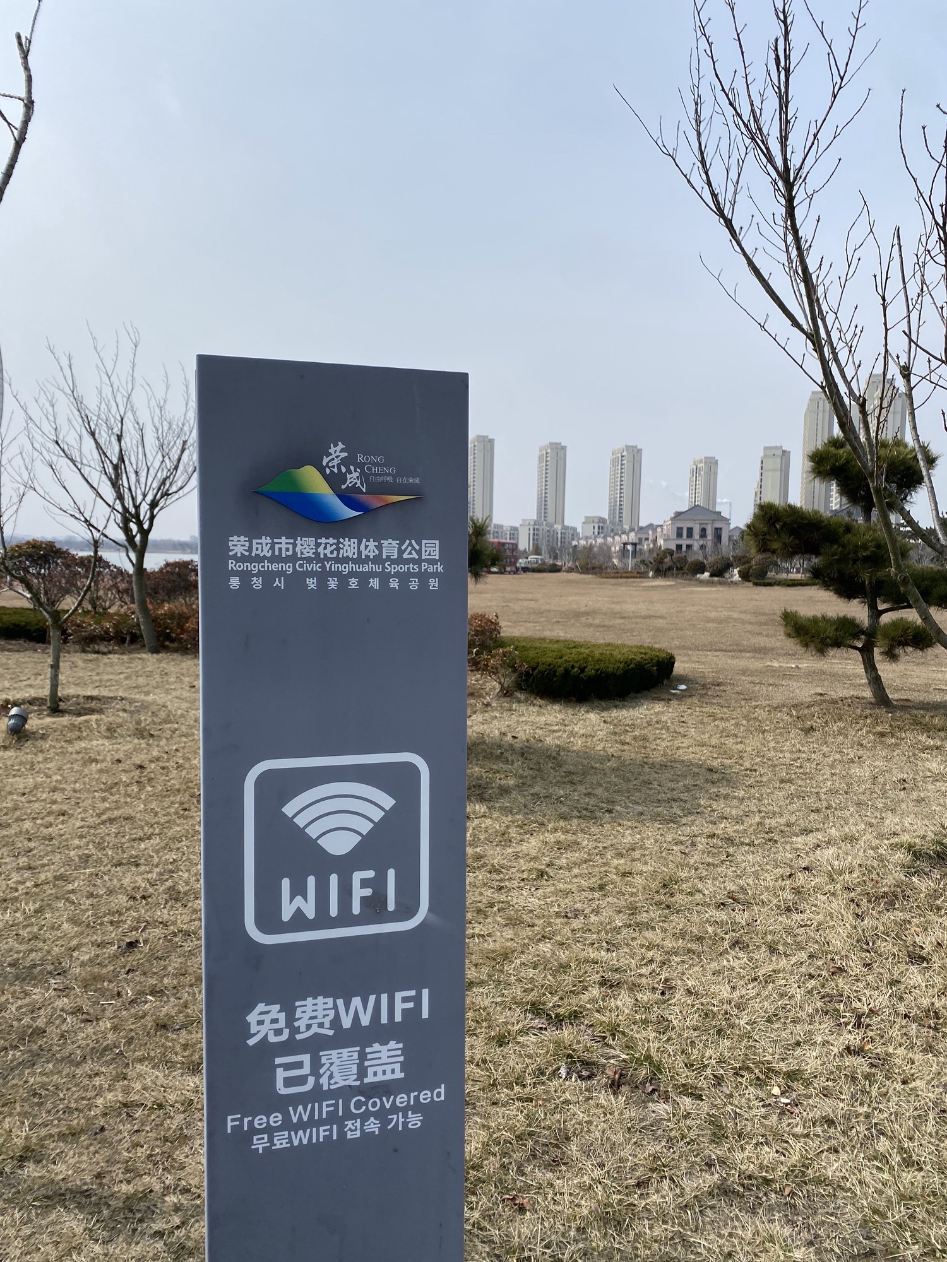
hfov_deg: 53.1
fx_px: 948
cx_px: 474
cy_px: 631
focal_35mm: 26
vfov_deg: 67.3
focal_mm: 4.25
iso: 32
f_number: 1.8
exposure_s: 1/4608
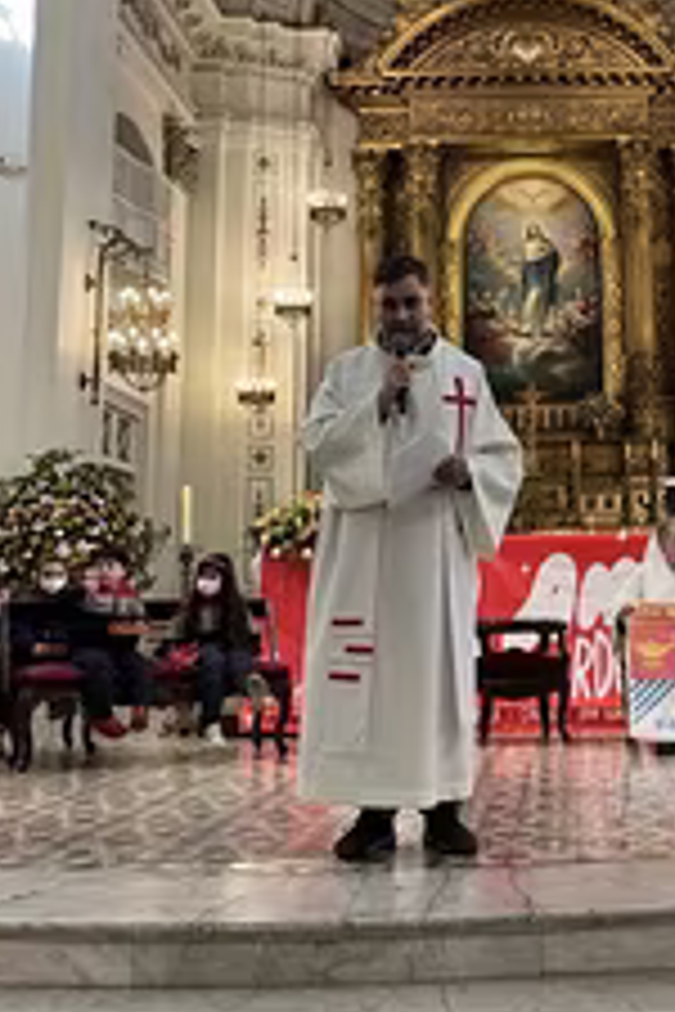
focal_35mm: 48
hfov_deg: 27.3
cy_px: 373
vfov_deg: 40.8
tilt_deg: +10.4
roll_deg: +1.6
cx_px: 576
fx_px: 1350
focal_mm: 5.1
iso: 80
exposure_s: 1/50
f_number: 1.6
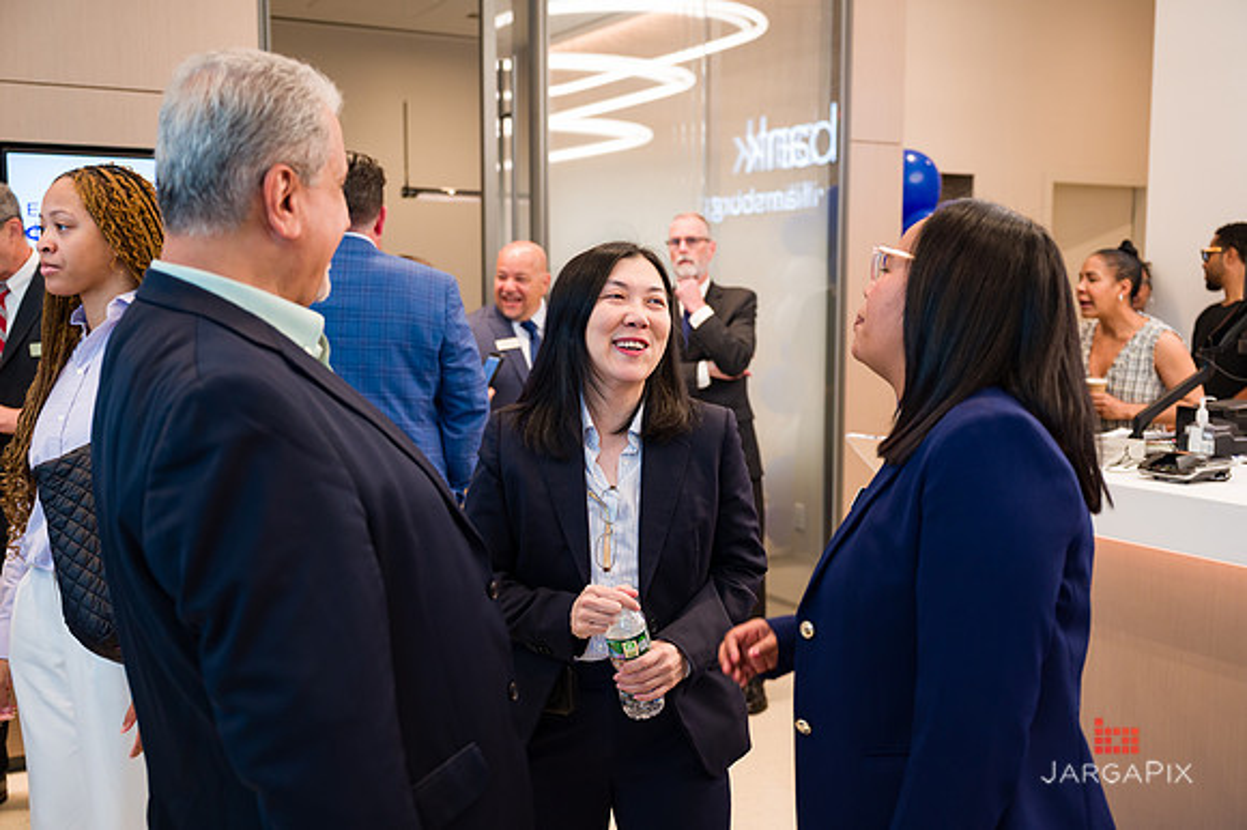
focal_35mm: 37
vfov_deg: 35.8
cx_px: 624
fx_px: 1284
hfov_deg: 51.8
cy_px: 415
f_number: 3.2
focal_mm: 36
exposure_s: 1/200
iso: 800
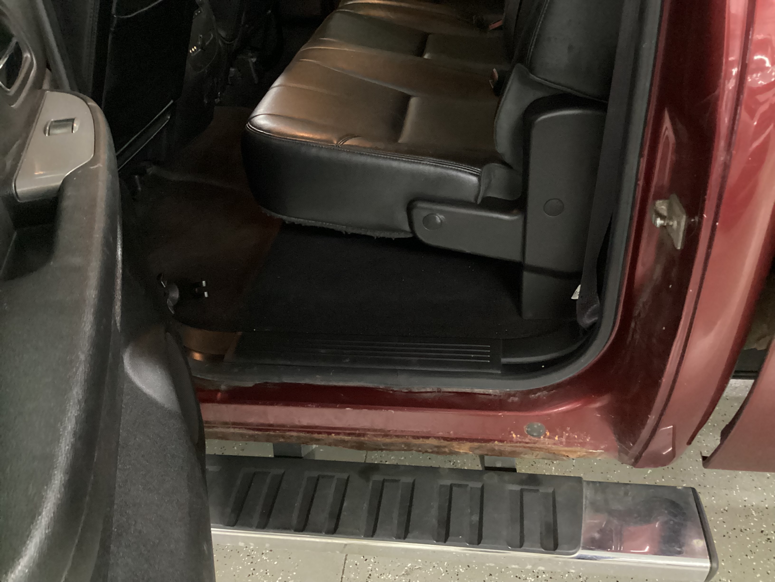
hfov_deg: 58.4
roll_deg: +3.6
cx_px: 388
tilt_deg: -35.5
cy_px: 291
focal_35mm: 31
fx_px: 694
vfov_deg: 45.4
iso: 800
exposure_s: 1/17
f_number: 2.4
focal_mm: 3.3
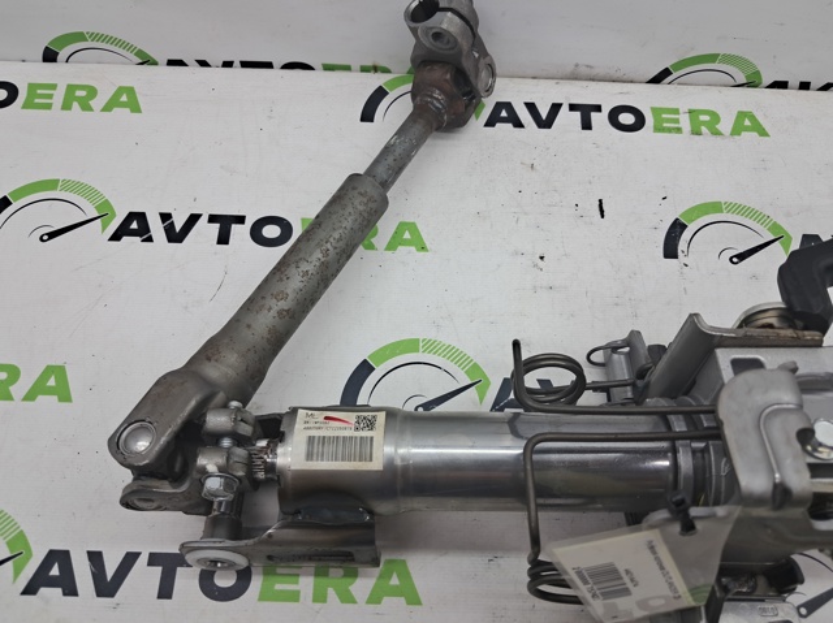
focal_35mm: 27
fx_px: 649
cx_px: 416
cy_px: 312
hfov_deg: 65.4
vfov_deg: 51.3
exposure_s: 1/100
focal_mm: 4
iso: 50
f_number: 1.8
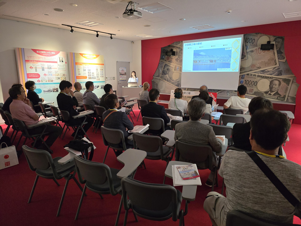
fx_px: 200
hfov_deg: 73.9
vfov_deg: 58.9
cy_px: 113
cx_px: 150
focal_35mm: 23
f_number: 1.7
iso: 2000
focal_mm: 6.3
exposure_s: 1/100
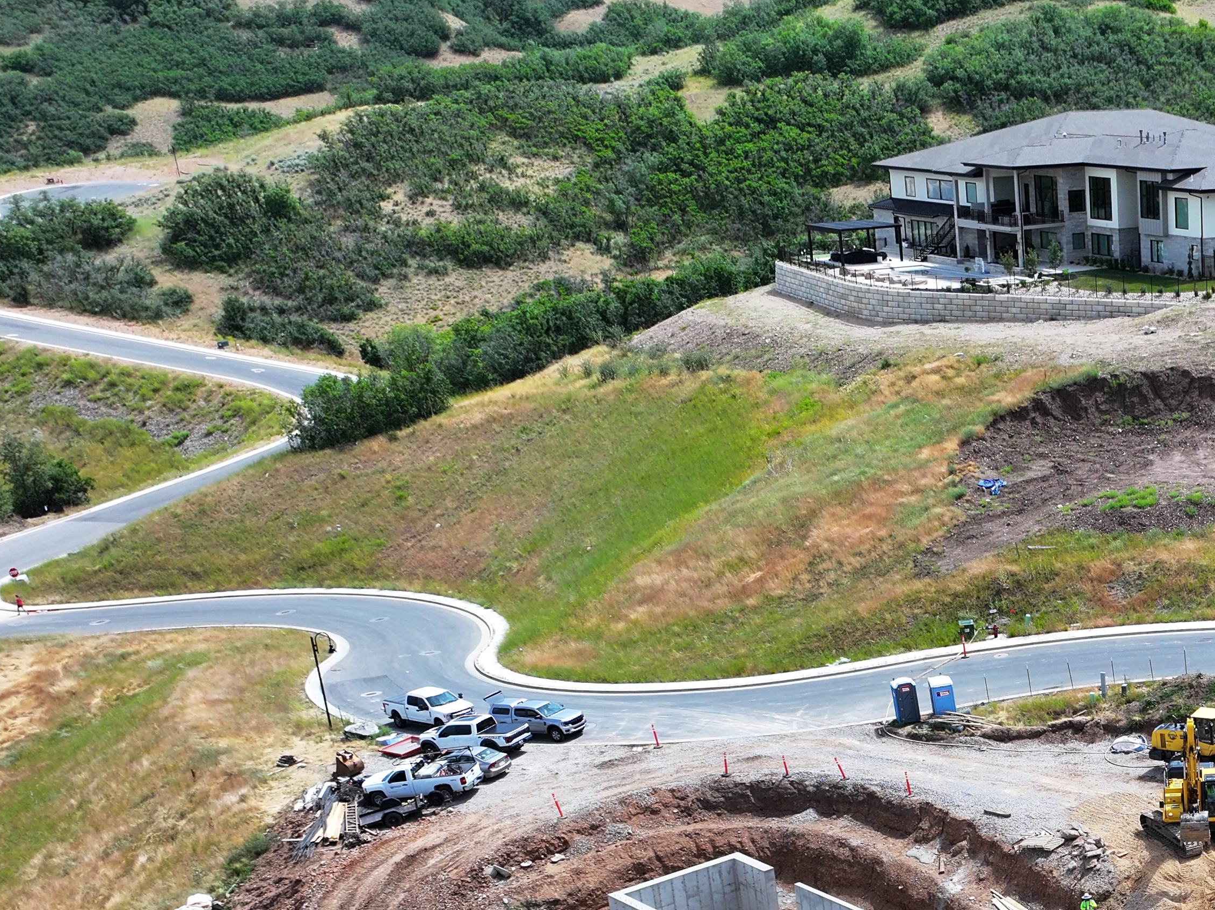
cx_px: 1285
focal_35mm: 56
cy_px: 1019
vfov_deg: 24.2
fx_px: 1965
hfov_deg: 31.1
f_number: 2.8
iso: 100
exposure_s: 1/100
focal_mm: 12.29
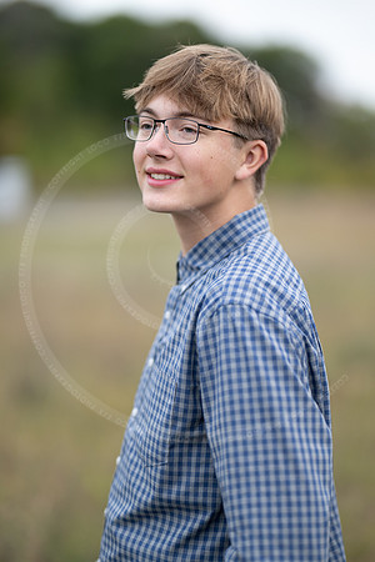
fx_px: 1328
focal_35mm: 85
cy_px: 281
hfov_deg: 16.1
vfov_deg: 23.9
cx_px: 188
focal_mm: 85
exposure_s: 1/400
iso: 500
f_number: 1.3
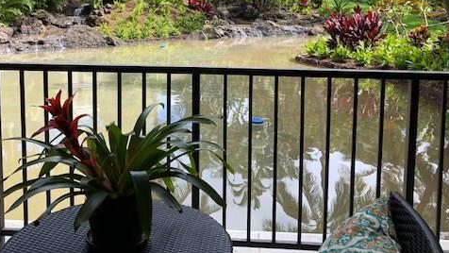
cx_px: 202
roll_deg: -0.7
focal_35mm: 41
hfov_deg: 49.3
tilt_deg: -5.4
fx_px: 488
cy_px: 53
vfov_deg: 28.4
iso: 20
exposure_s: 1/466
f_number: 1.8
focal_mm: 3.99
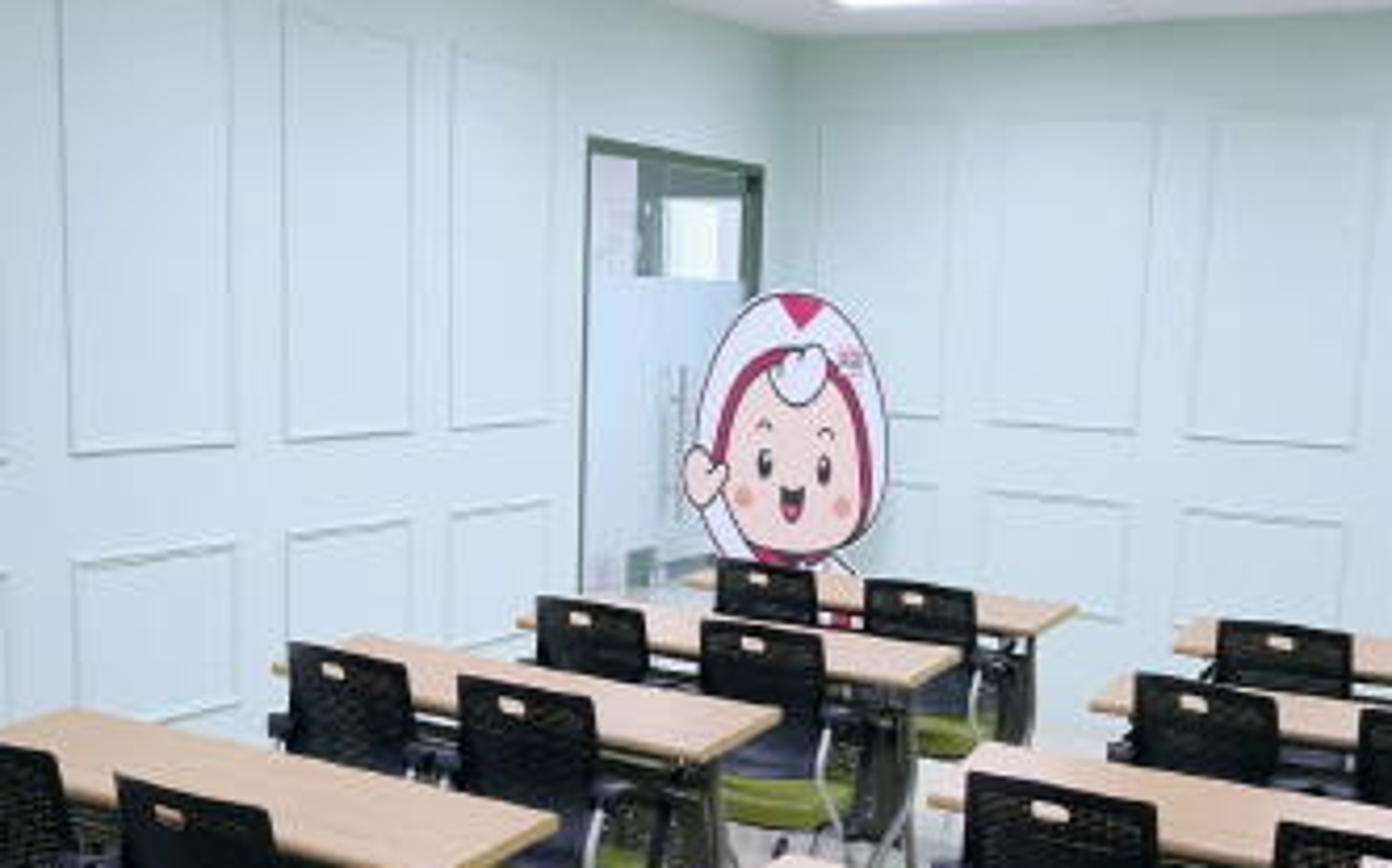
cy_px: 763
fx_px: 1782
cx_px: 637
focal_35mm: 47
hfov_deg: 42.6
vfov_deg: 26.6
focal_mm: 5.4
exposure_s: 1/357
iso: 32
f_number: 1.8
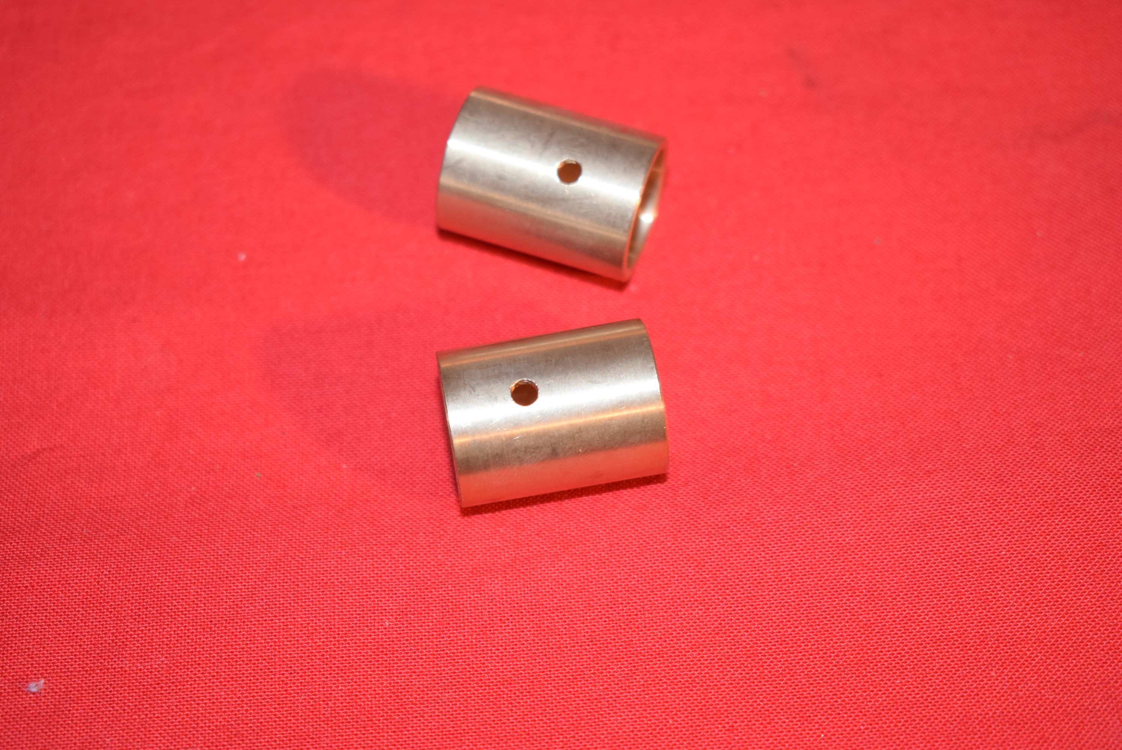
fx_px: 1965
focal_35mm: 63
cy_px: 375
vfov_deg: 21.6
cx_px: 561
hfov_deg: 31.9
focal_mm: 42
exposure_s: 1/30
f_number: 5
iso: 800
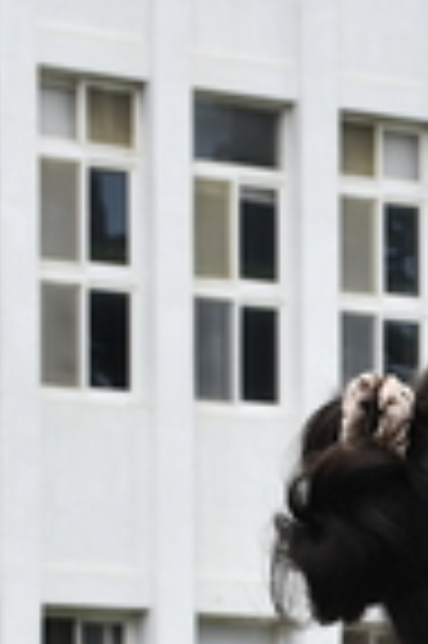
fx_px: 3933
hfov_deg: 6.0
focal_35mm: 220
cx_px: 973
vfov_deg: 9.2
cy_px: 871
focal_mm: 30
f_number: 8
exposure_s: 1/250
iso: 200
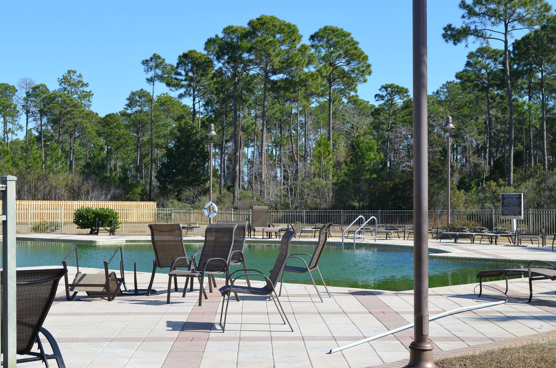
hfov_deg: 32.0
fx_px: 971
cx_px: 278
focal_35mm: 63
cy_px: 184
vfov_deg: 21.5
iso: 125
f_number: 8
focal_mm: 42
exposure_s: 1/250
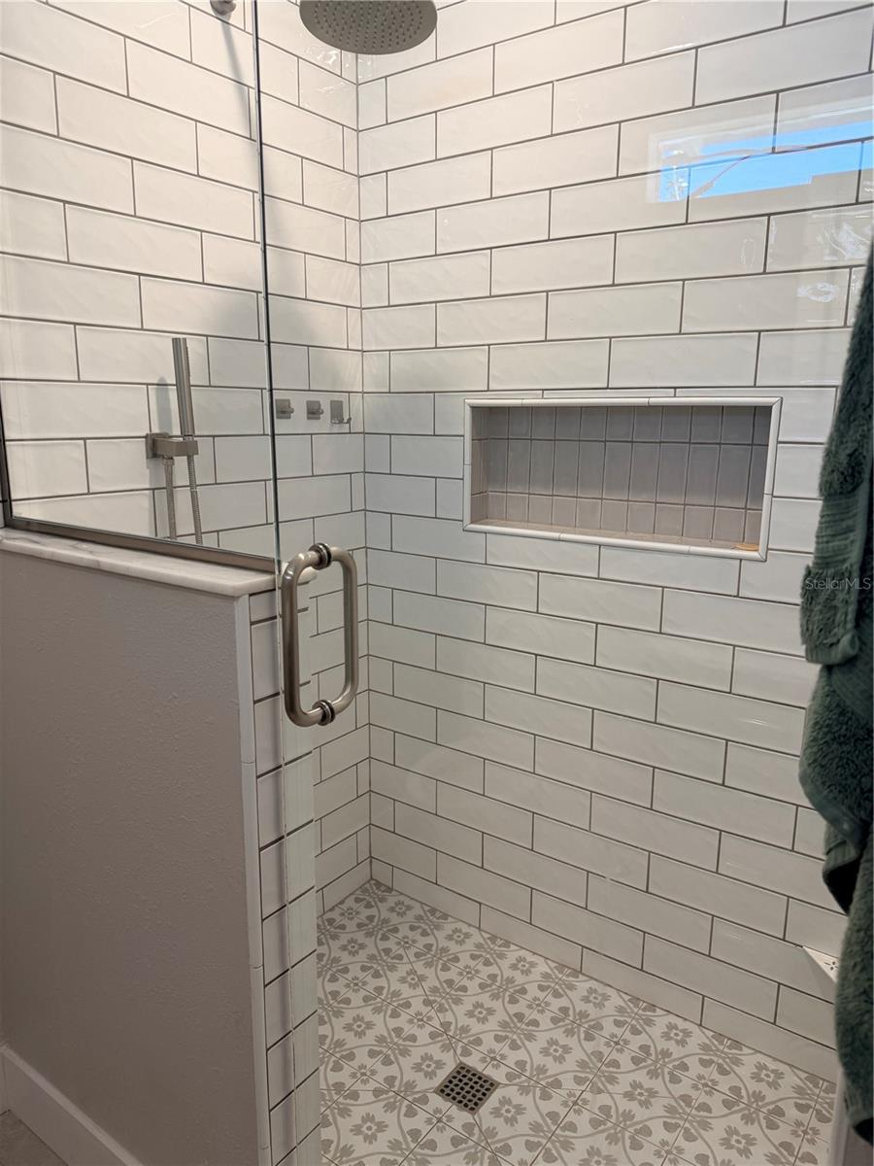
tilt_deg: -12.5
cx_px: 437
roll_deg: -0.6
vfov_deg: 71.6
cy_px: 583
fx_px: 808
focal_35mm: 24
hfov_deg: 56.8
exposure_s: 1/120
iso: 160
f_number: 1.78
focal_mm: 6.76
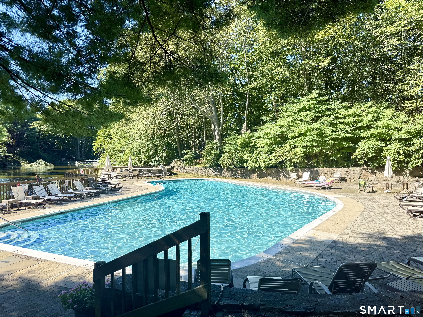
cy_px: 158
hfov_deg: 71.6
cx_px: 212
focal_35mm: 24
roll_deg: -0.7
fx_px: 293
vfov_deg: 56.8
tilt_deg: -0.8
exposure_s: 1/796
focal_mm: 6.76
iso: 80
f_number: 1.78
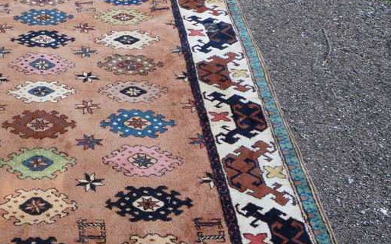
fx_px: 661
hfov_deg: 31.4
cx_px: 36
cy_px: 192
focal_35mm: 62
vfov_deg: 20.8
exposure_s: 1/100
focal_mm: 5.2
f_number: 3.3
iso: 100
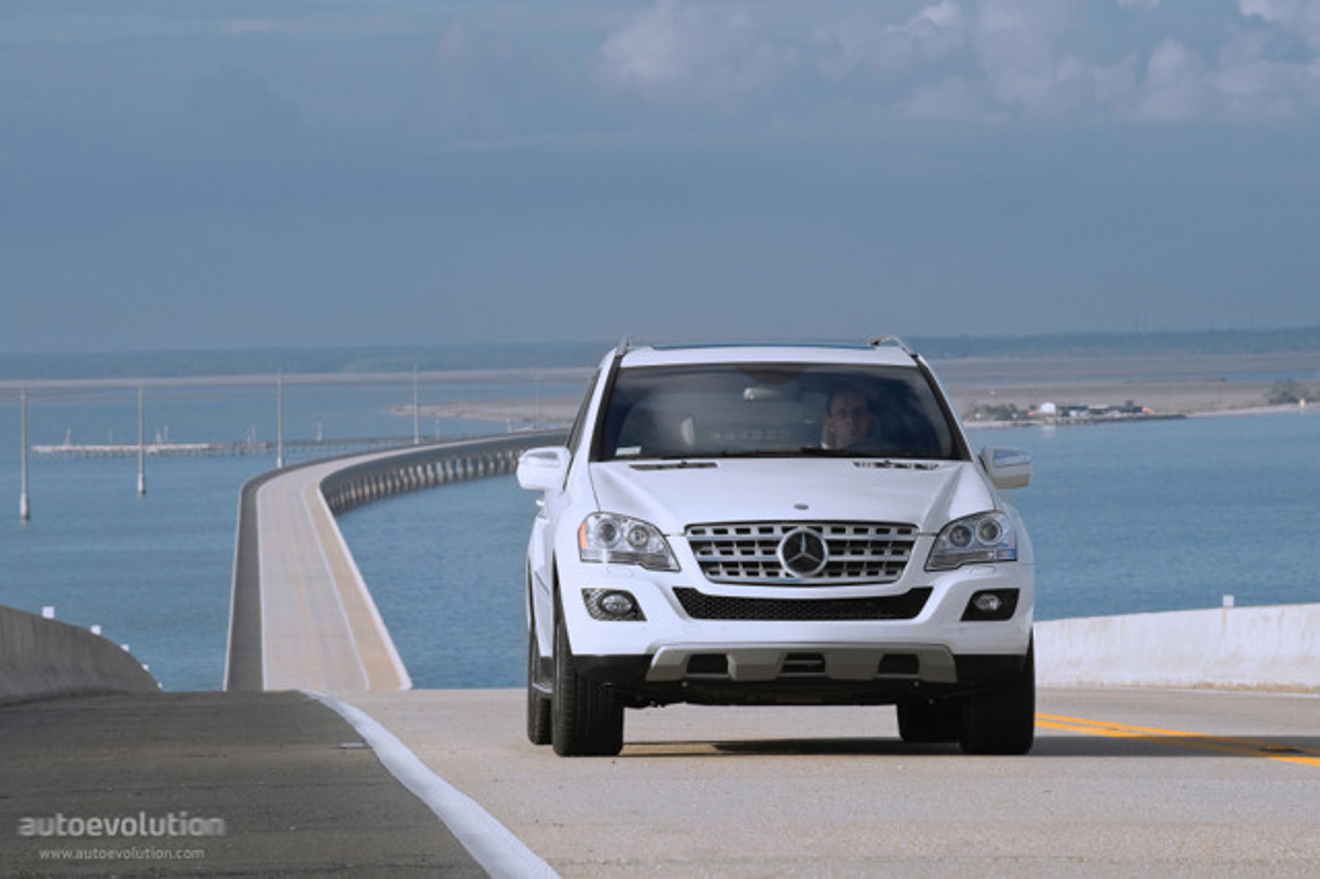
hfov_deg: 10.3
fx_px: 7329
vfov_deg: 6.9
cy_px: 440
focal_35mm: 200
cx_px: 660
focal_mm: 200
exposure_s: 1/100
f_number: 11
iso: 100
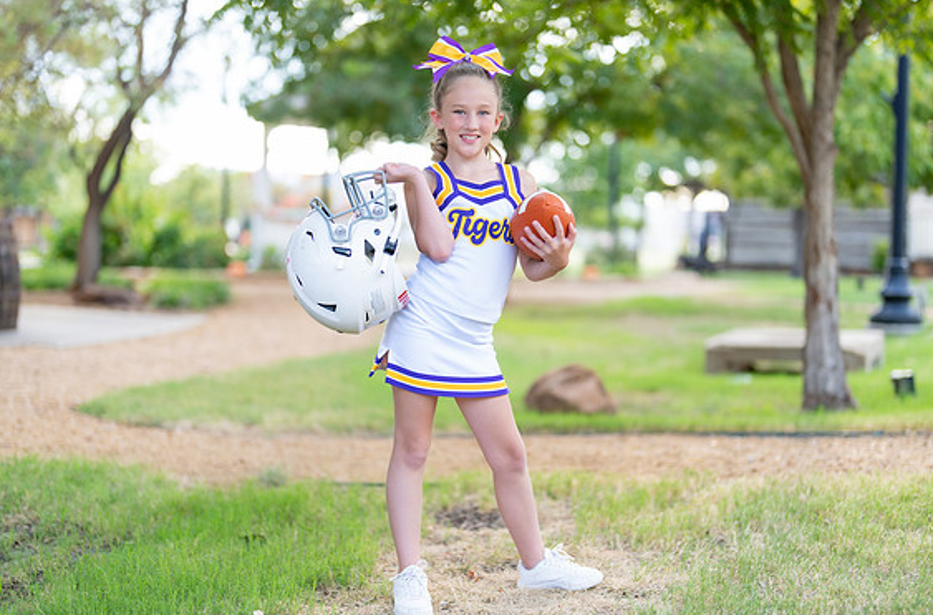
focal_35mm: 54
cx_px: 485
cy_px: 318
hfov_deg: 37.0
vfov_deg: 24.9
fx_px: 1394
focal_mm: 50
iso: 125
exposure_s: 1/400
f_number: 1.2
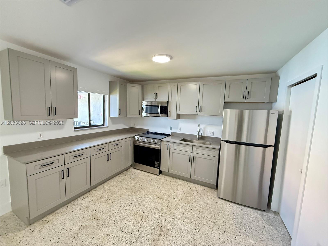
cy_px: 123
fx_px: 133
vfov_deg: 85.7
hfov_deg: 102.1
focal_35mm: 14
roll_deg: -2.1
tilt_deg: -4.8
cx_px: 164
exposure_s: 1/120
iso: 500
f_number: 2.2
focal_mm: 2.22
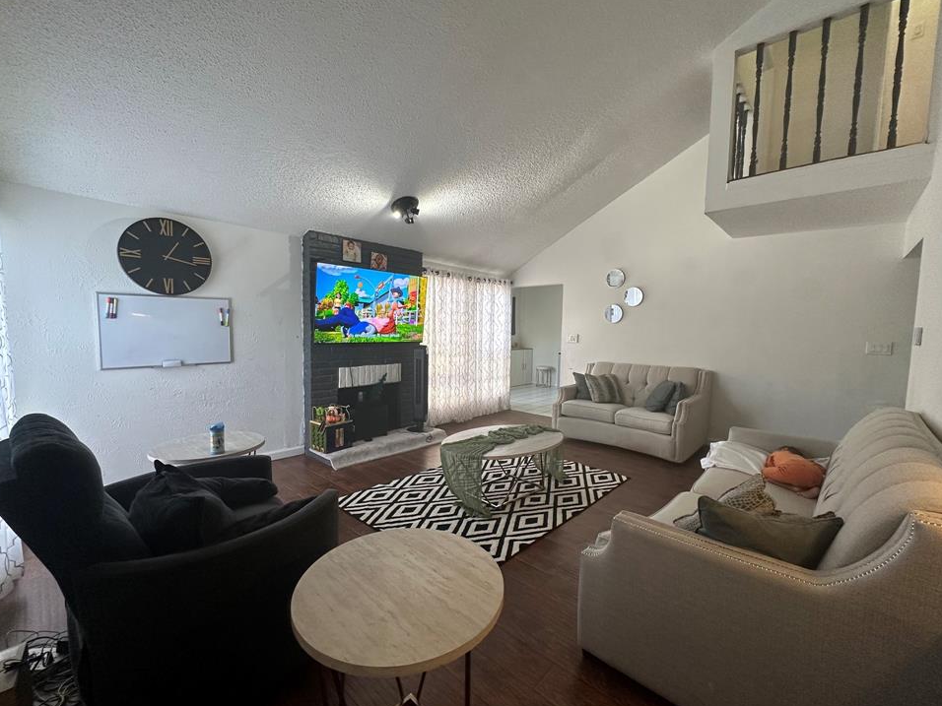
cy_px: 357
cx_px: 473
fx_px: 408
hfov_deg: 98.2
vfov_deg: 81.7
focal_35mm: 15
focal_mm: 2.22
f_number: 2.2
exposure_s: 1/120
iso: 250
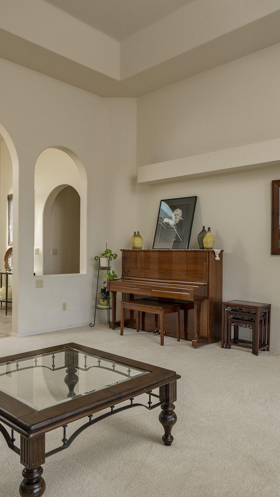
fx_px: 356
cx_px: 123
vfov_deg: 69.9
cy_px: 248
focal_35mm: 27
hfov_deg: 42.8
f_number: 7.1
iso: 200
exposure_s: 1/10
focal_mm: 17
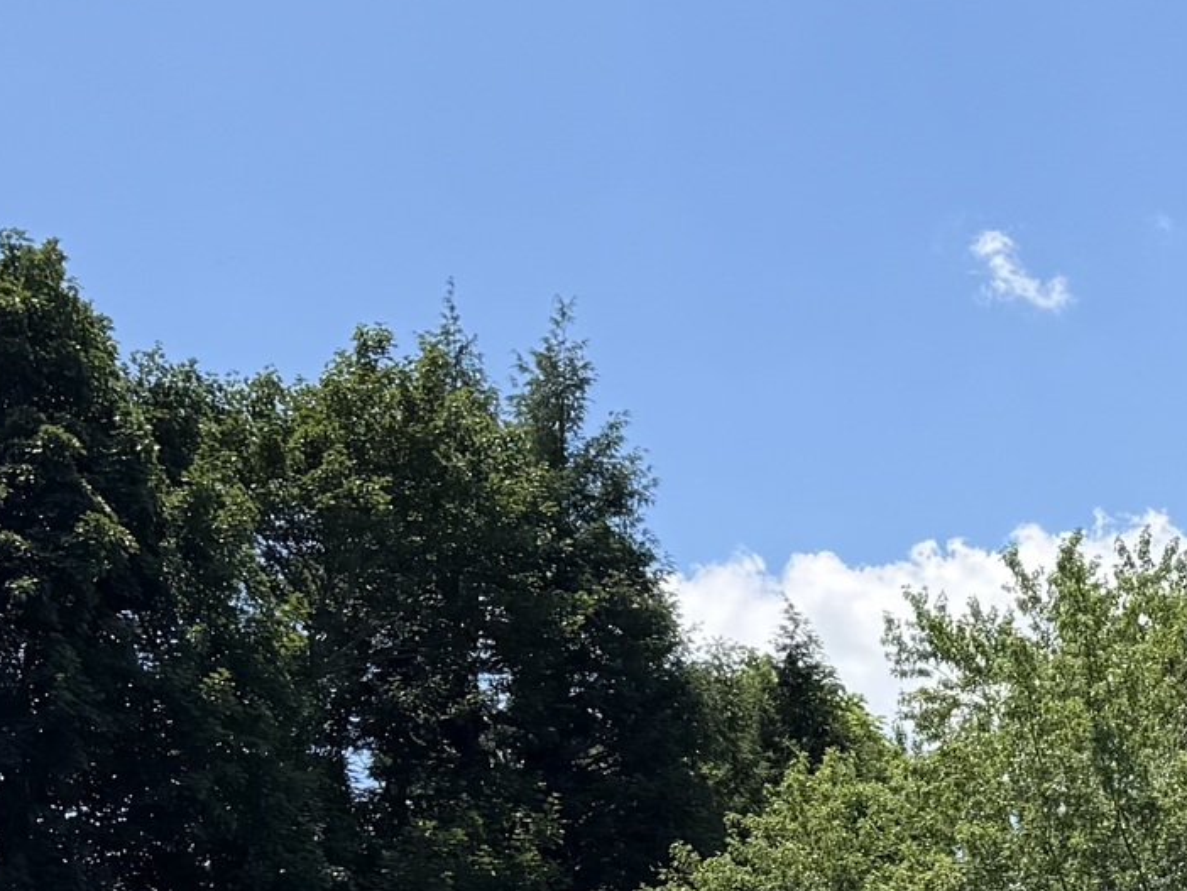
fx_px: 3602
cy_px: 1449
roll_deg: -0.4
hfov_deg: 18.1
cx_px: 1250
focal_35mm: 105
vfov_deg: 13.1
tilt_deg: +2.9
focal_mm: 6.76
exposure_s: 1/3584
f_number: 1.78
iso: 80
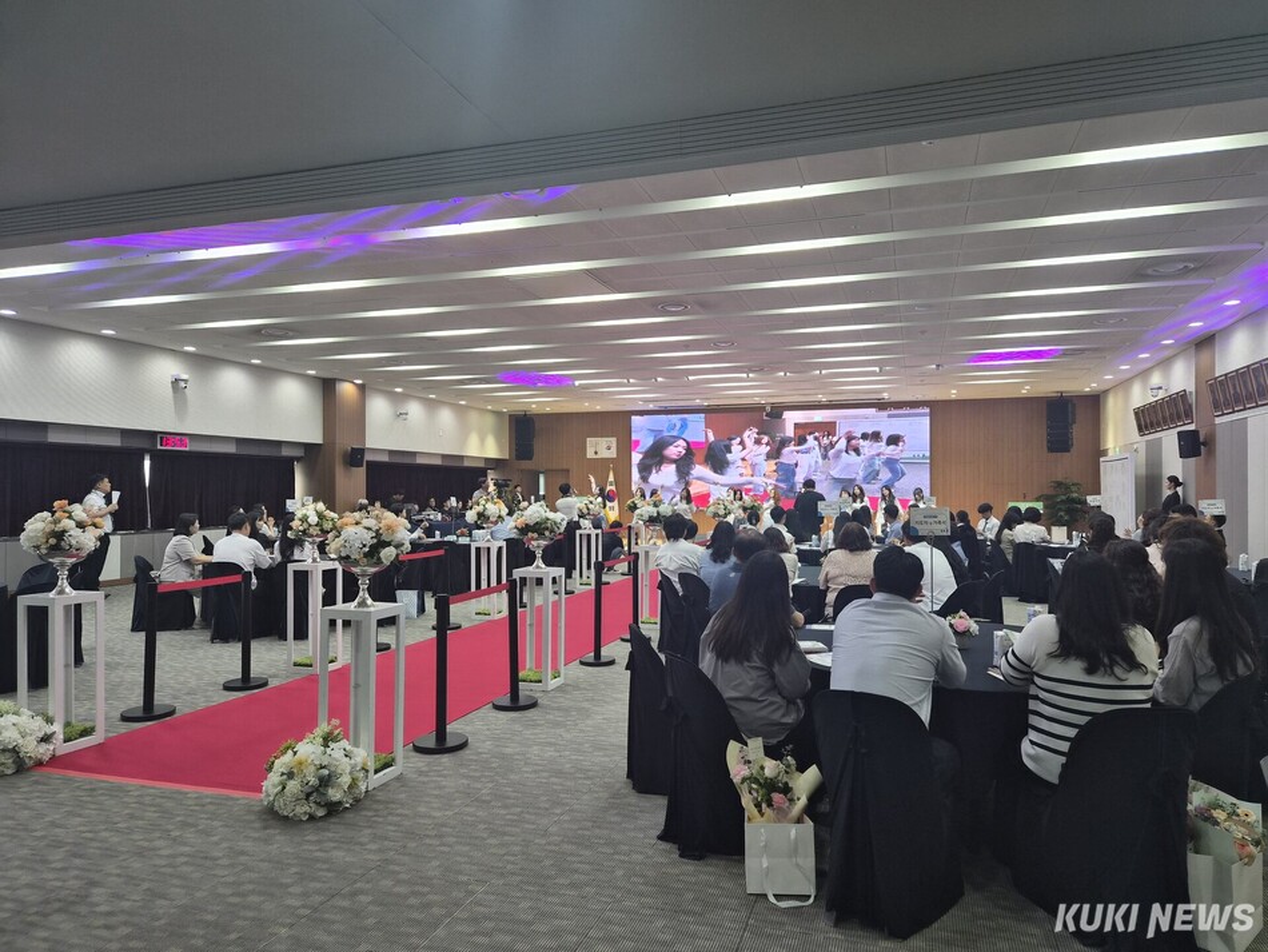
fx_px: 843
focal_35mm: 23
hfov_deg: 73.9
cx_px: 634
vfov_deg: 58.9
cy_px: 476
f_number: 1.8
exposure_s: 1/120
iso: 160
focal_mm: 5.4
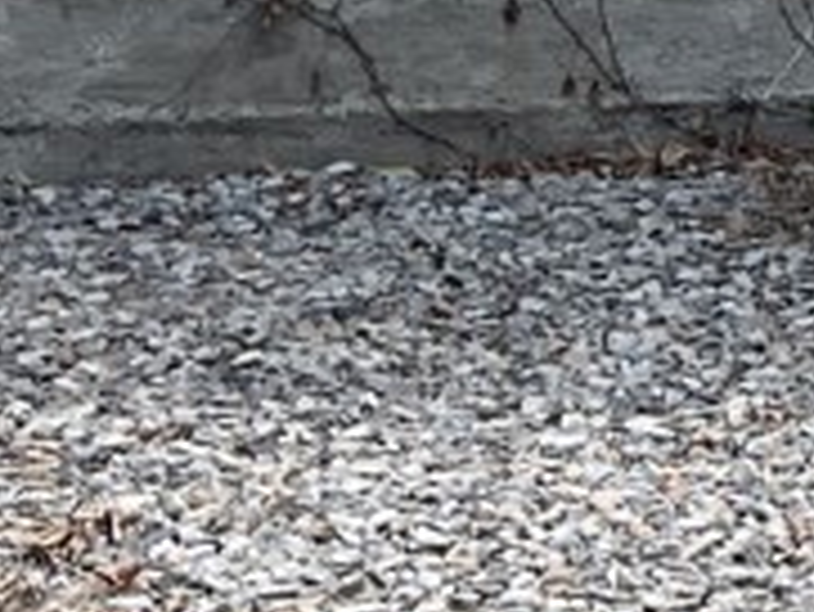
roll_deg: -0.4
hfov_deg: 8.8
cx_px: 1844
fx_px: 4871
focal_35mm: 207
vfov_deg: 6.8
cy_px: -922
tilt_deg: +5.1
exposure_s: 1/949
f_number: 1.5
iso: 50
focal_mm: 5.7
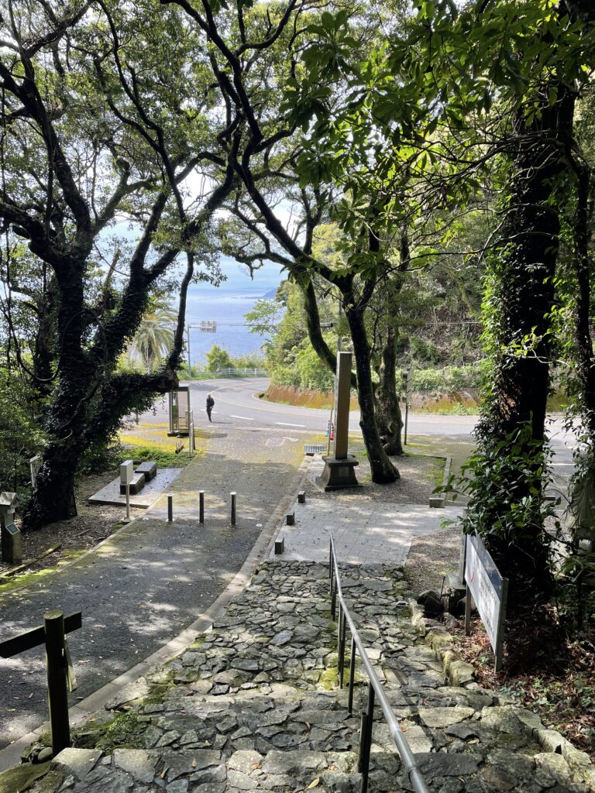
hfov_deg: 53.1
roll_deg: -1.1
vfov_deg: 67.3
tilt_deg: -10.7
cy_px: 396
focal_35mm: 26
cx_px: 298
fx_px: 596
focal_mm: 4.2
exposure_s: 1/502
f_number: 1.6
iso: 32
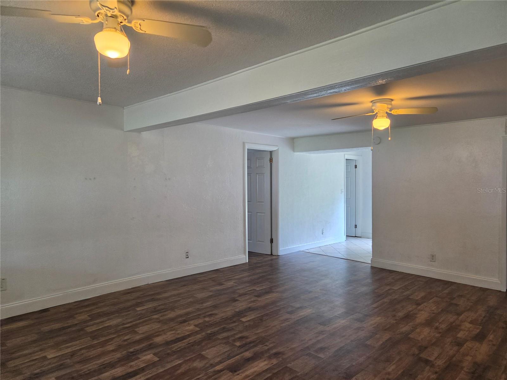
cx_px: 254
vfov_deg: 58.9
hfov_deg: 73.9
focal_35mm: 23
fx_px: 337
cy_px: 190
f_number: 1.8
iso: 200
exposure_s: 1/120
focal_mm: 5.4
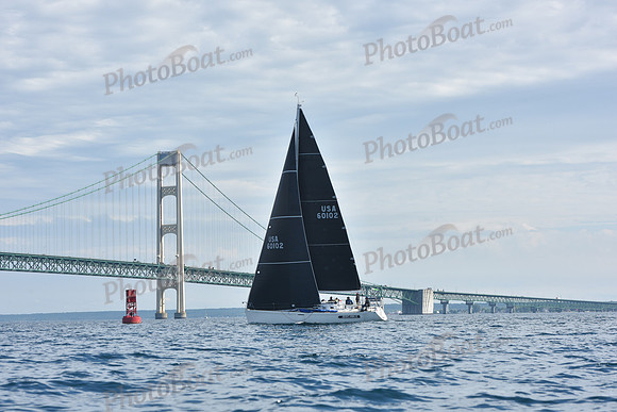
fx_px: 1543
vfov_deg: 15.2
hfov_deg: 22.6
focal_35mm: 90
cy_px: 206
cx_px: 308
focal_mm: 90
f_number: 8
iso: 250
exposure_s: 1/800
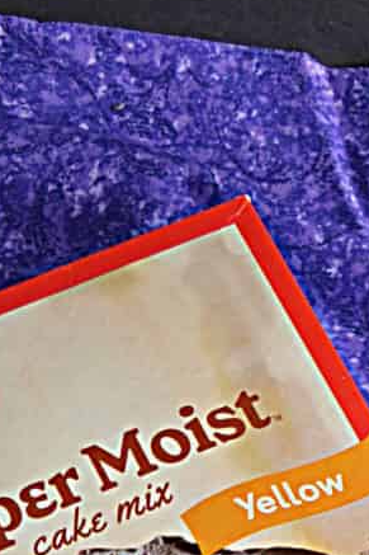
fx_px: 2092
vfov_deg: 13.0
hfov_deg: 9.9
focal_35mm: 136
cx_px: 464
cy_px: 1124
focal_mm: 22
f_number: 5
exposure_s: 1/100
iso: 400
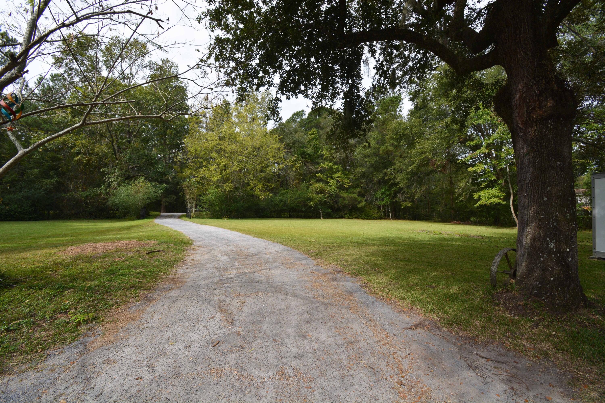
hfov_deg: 100.4
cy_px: 202
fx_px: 252
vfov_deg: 77.3
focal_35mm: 15
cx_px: 302
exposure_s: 1/250
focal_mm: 10
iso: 160
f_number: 8
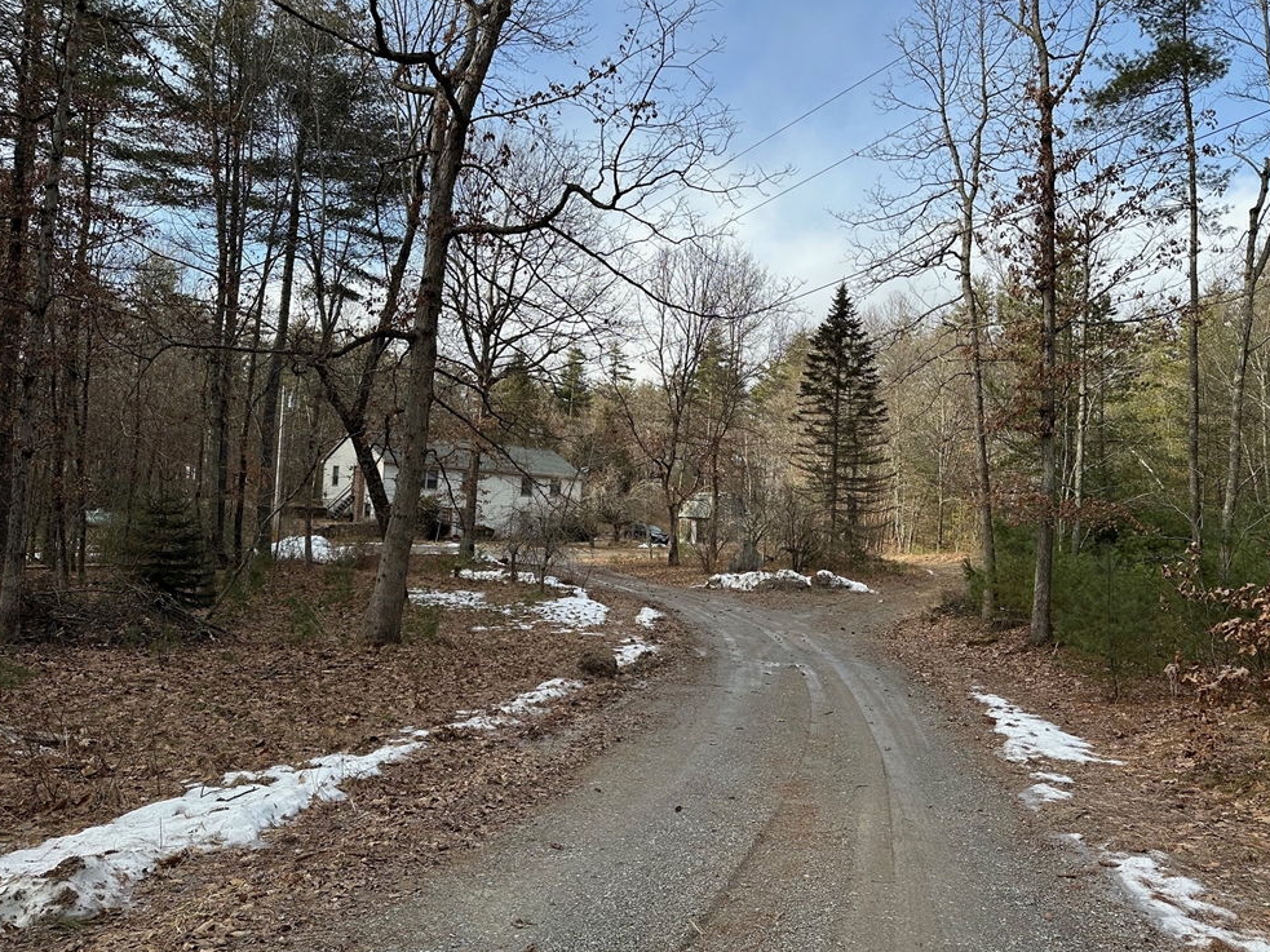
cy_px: 478
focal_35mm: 25
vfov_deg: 54.9
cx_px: 646
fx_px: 917
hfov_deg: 69.4
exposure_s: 1/1751
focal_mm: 6.86
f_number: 1.78
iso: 80
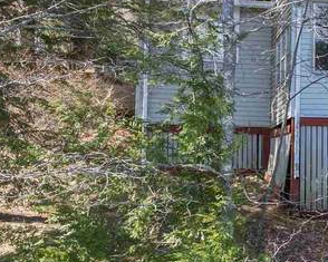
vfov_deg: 15.0
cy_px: 185
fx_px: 990
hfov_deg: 17.2
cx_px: 473
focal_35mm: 102
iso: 110
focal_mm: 12.29
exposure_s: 1/400
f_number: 2.8
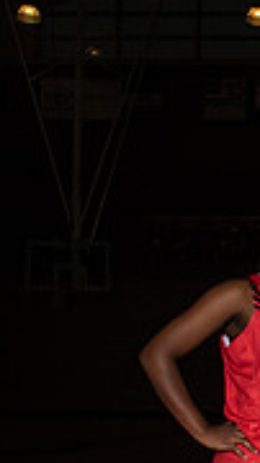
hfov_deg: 11.9
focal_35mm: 81
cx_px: 638
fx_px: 995
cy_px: 379
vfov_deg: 25.7
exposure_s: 1/200
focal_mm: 24
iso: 320
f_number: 14
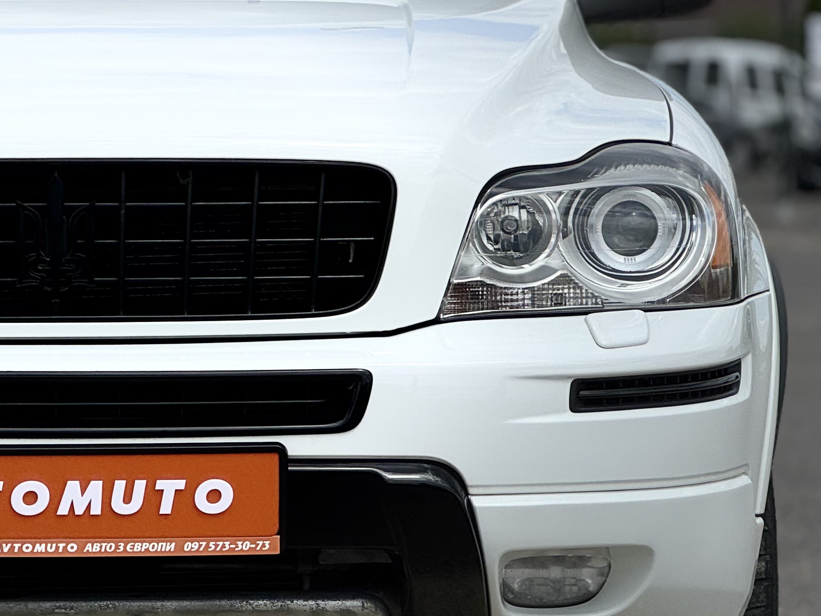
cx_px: 45
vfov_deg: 8.7
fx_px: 4056
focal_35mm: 171
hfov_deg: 11.5
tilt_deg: -2.5
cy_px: 280
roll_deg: -0.4
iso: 25
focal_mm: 9
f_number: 2.8
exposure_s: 1/2538
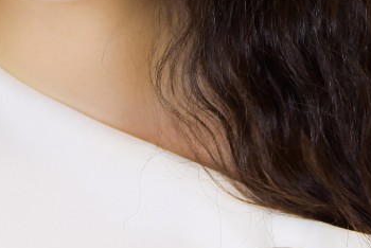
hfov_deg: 3.8
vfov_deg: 2.5
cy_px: -120
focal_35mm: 548
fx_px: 5652
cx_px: 10
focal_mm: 120
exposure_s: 1/80
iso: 400
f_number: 4.5
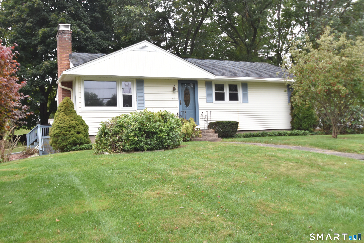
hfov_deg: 53.1
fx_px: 364
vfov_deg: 36.9
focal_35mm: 36
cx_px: 182
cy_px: 122
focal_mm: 24
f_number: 7.1
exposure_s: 1/200
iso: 400
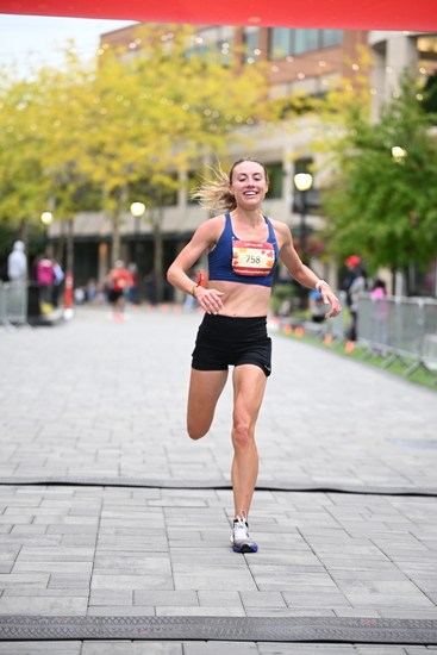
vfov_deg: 20.6
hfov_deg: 13.8
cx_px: 218
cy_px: 328
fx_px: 1801
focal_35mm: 99
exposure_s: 1/1000
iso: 1600
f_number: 2.8
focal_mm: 99
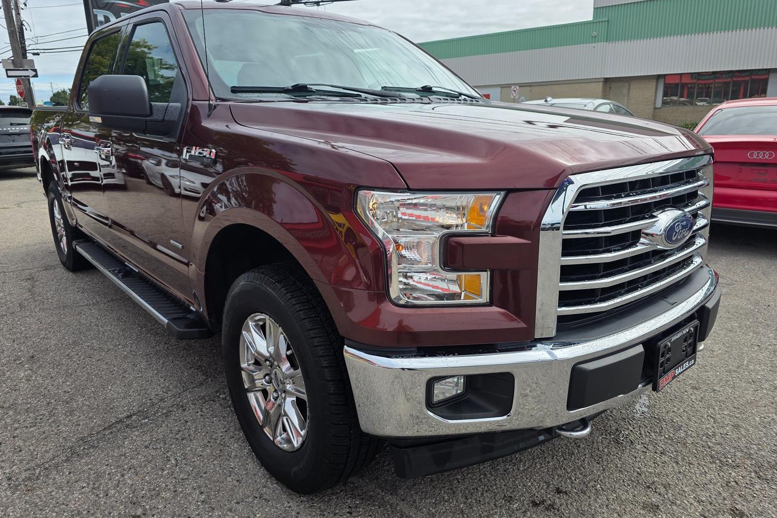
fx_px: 518
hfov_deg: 73.7
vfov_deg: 53.1
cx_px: 388
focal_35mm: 24
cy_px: 257
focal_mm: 6.3
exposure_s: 1/4766
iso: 80
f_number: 1.7
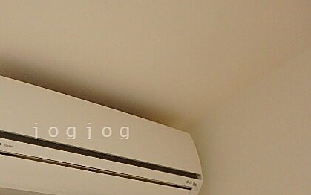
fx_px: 288
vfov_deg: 36.9
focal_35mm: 34
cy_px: 130
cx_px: 82
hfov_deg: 54.4
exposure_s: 1/30
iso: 250
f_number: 3.5
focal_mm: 3.7
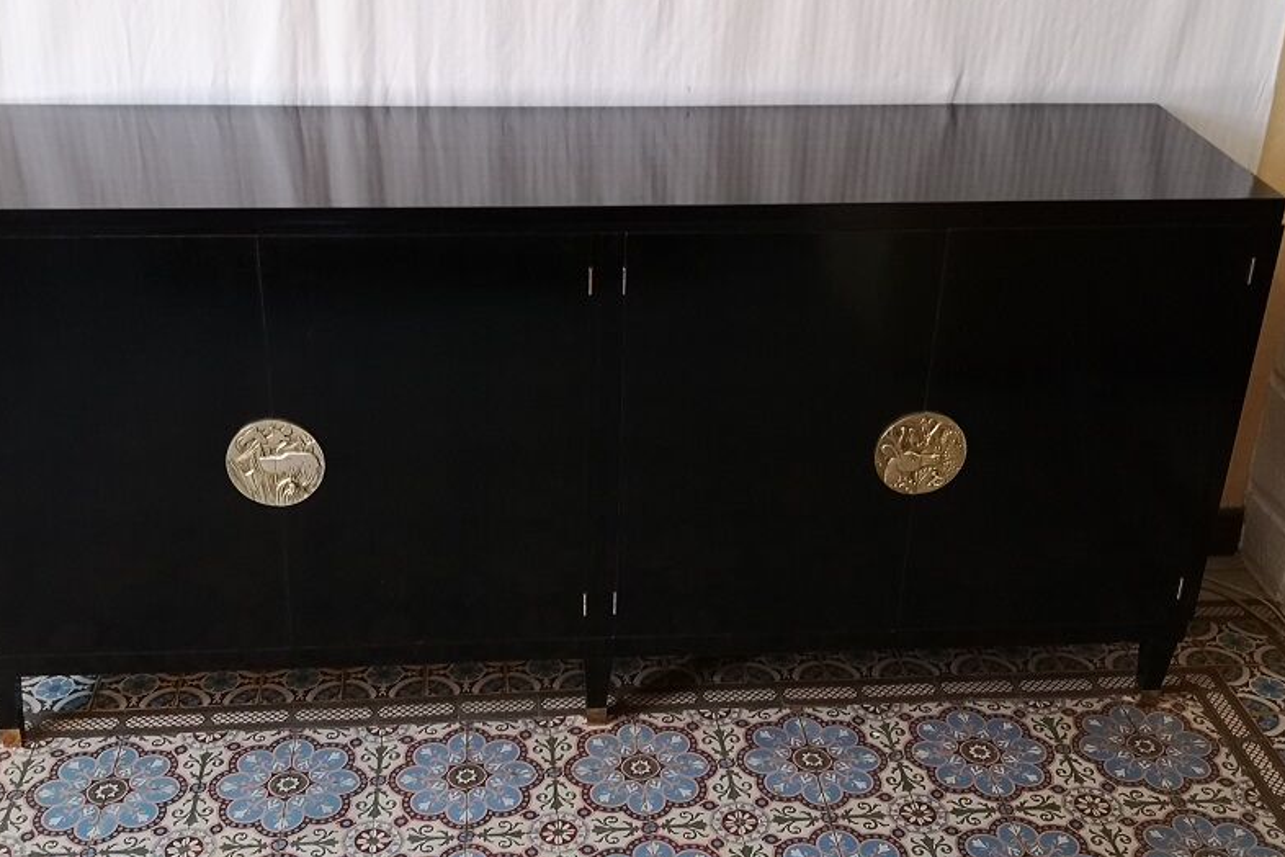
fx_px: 1499
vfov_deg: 31.9
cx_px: 616
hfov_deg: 46.4
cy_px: 443
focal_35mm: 42
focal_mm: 3.95
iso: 200
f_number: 1.8
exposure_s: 1/33.3
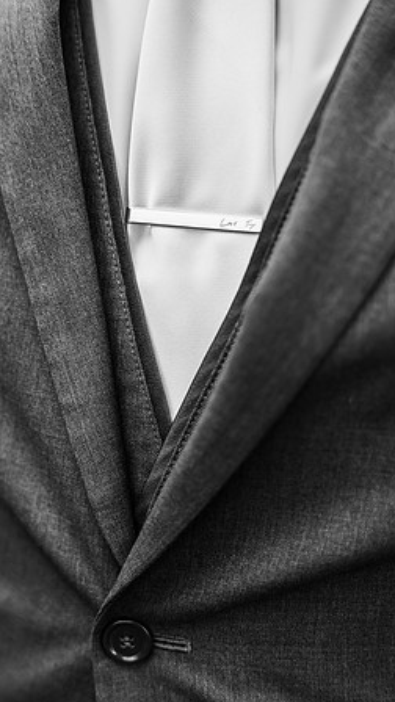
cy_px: 351
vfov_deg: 34.4
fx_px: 1136
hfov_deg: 19.7
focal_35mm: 61
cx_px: 209
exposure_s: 1/1000
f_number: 2.8
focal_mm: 58
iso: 500
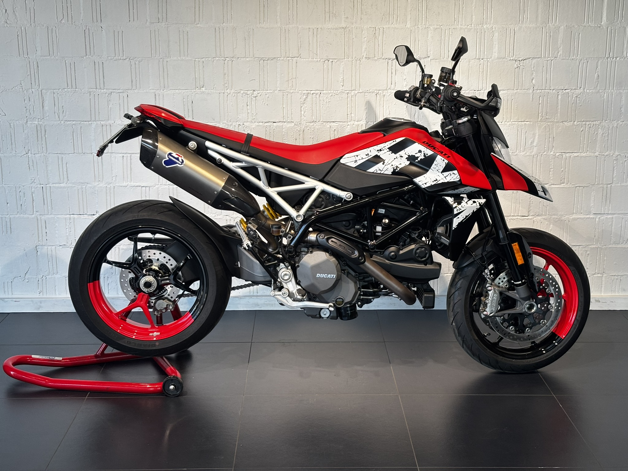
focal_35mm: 52
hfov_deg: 36.8
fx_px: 943
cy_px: 236
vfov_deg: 28.0
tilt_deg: -14.0
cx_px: 314
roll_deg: +0.1
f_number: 1.6
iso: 32
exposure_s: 1/50
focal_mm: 5.96
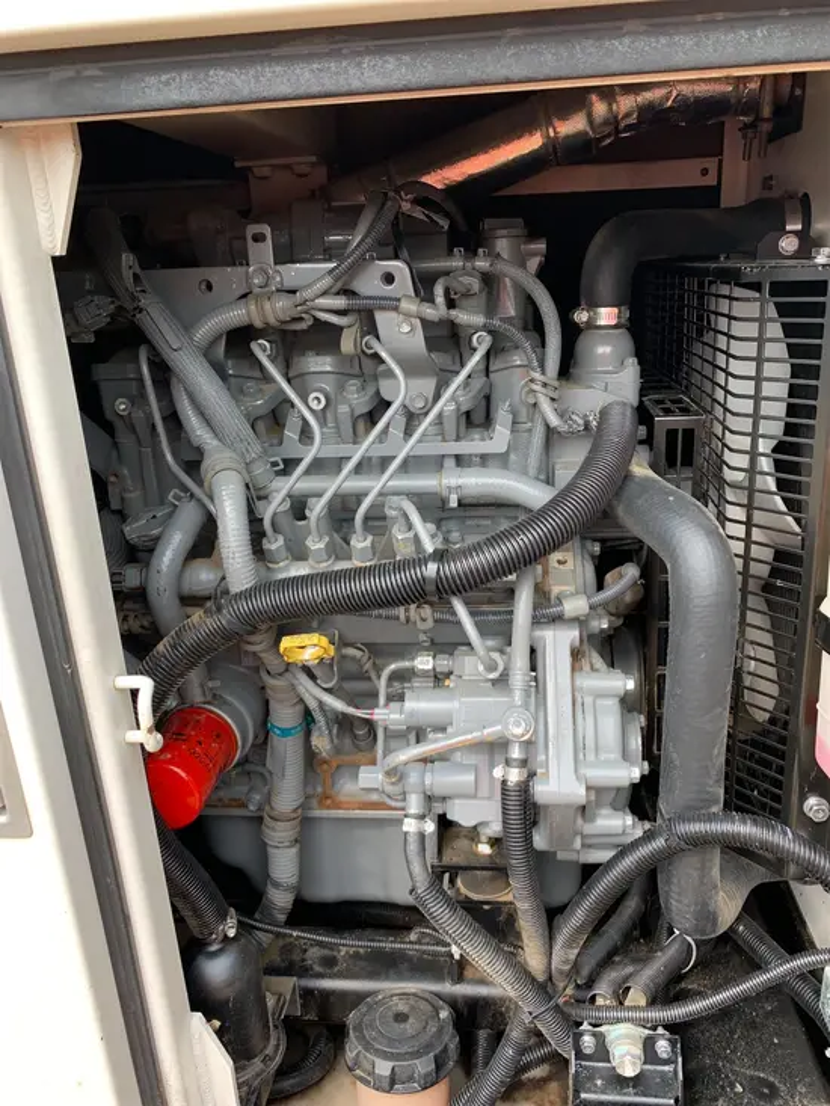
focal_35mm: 26
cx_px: 415
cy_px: 553
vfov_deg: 67.3
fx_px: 831
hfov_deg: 53.1
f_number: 1.8
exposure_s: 1/179
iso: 25
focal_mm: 4.25
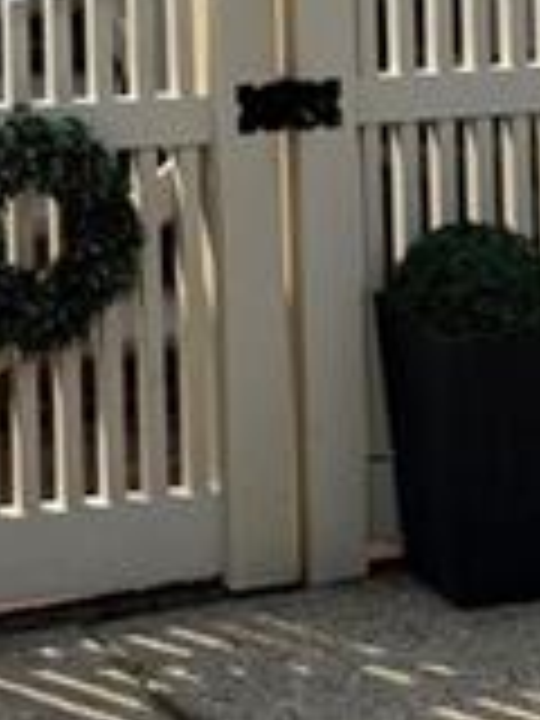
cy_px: -414
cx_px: -166
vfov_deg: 15.5
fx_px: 2392
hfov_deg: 12.5
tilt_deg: +3.1
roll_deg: +1.4
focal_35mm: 115
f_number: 1.78
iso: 100
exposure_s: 1/6711
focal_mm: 6.76
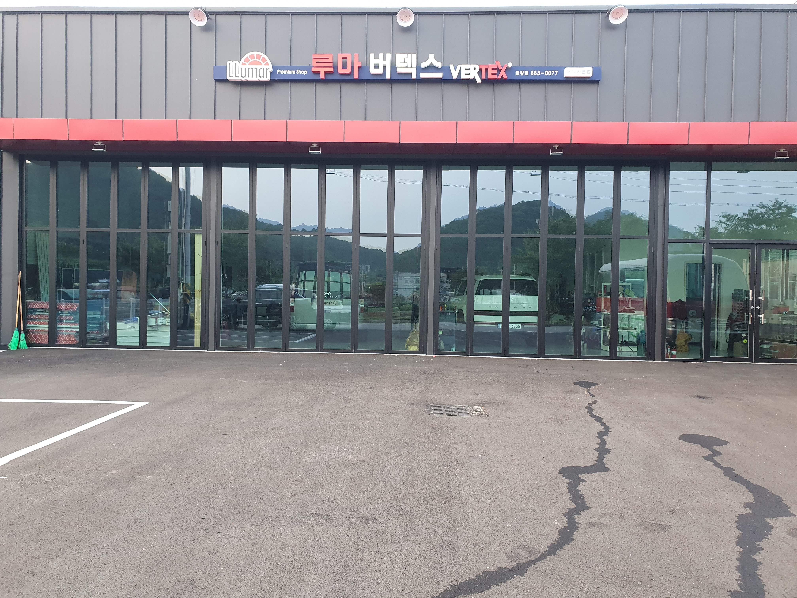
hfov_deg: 67.3
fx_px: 599
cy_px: 299
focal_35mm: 26
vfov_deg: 53.1
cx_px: 398
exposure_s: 1/120
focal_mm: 4.32
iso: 200
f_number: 2.4
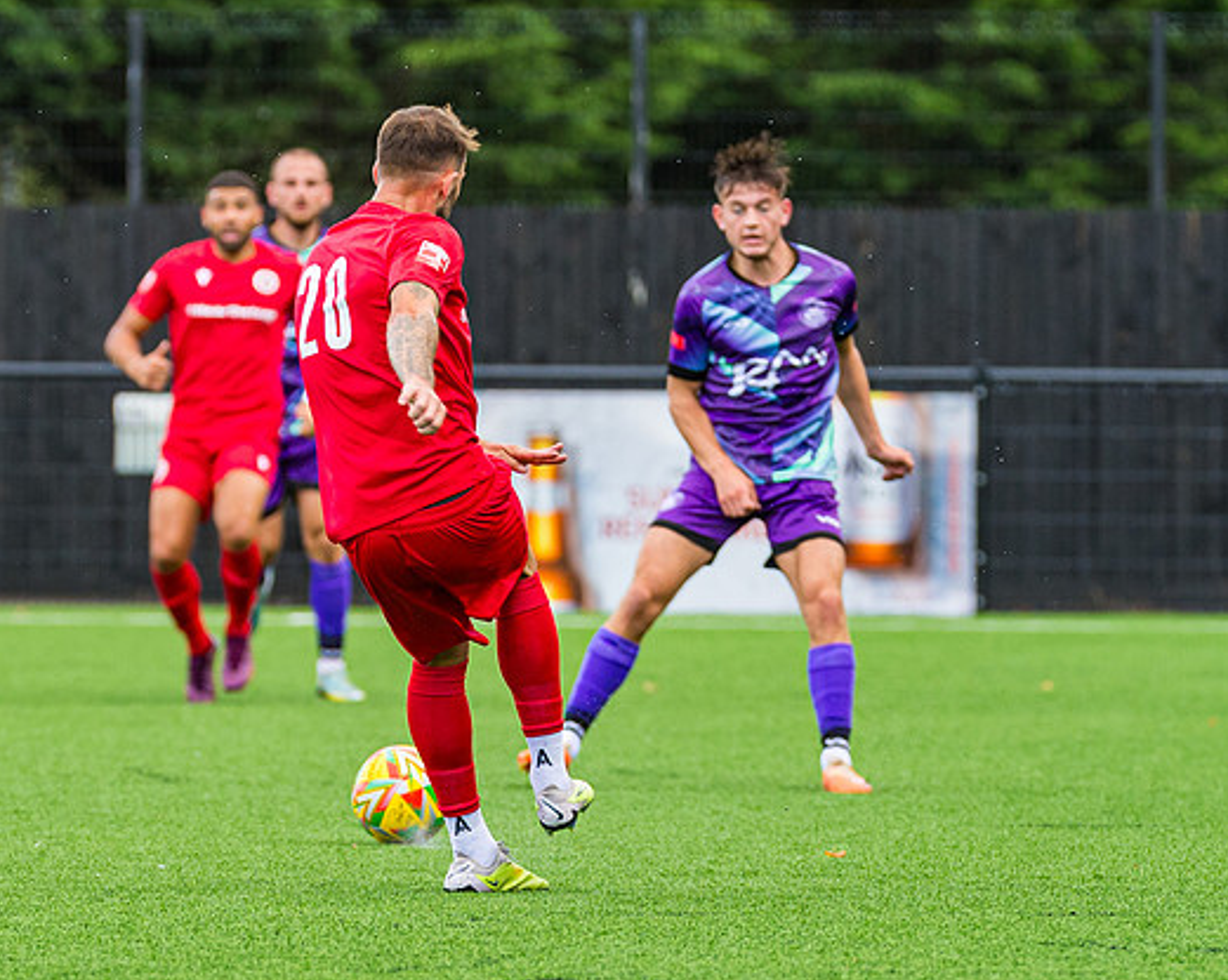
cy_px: 481
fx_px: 17396
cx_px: 340
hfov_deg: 4.0
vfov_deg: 3.2
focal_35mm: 479
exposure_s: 1/1250
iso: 800
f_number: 4
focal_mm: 220
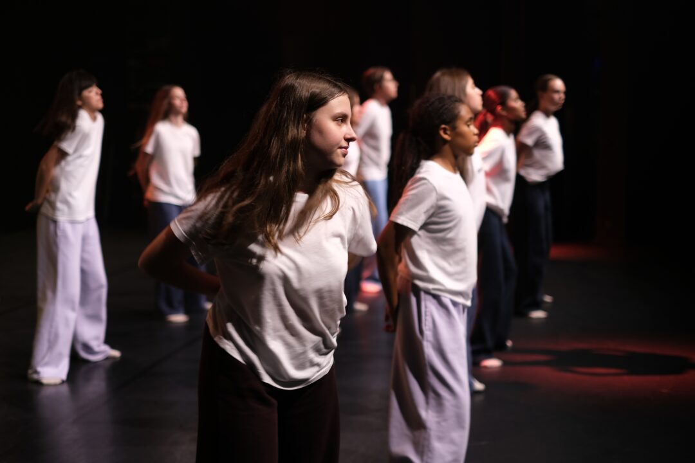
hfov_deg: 37.5
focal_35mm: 53
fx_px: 1023
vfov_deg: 25.5
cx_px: 348
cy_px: 232
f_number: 1.4
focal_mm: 35
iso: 160
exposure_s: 1/58
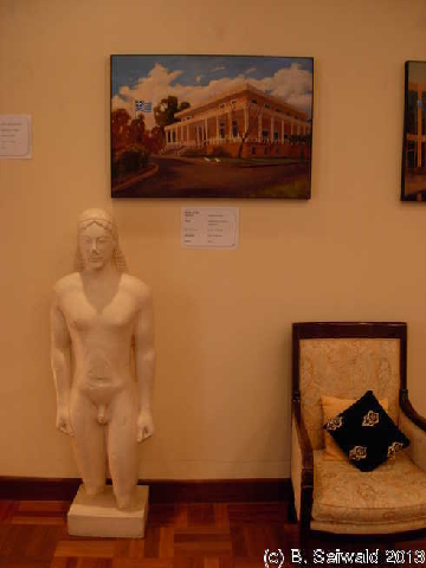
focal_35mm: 38
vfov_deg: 49.0
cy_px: 284
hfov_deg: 37.7
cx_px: 213
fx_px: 624
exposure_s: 1/4.1
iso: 79
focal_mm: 6.3
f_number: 2.9
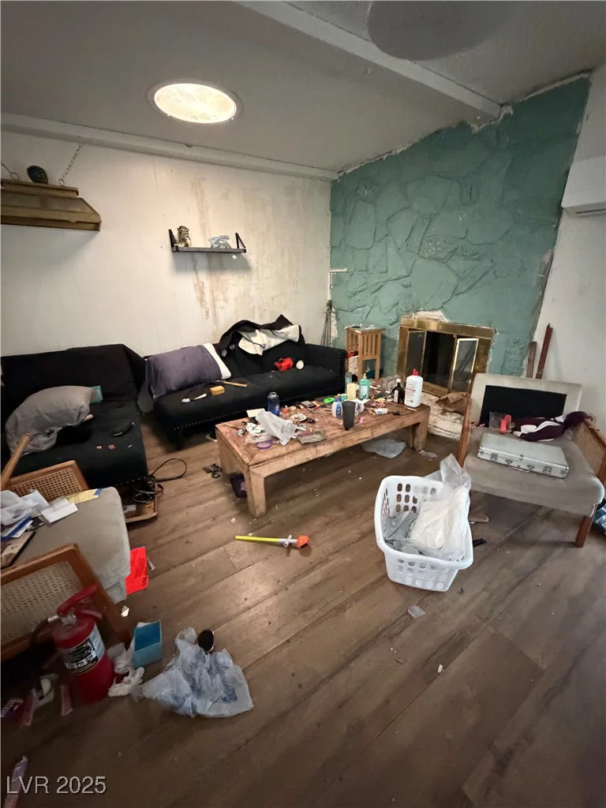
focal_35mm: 14
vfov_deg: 102.1
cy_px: 404
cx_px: 303
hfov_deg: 85.7
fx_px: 327
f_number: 2.2
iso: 1250
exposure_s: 1/41
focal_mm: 2.22
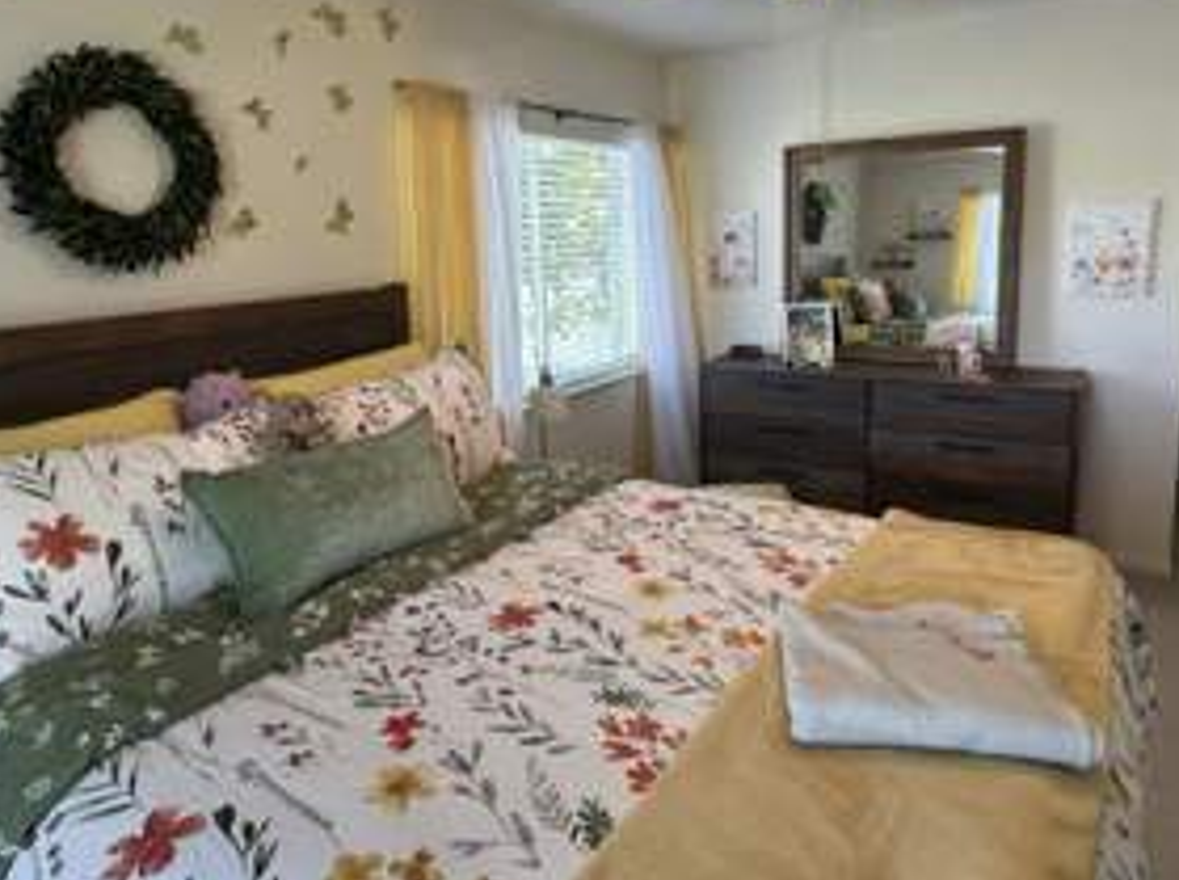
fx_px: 816
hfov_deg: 71.6
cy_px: 360
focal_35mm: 24
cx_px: 623
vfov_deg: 56.3
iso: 200
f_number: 2.2
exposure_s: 1/120
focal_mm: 2.22
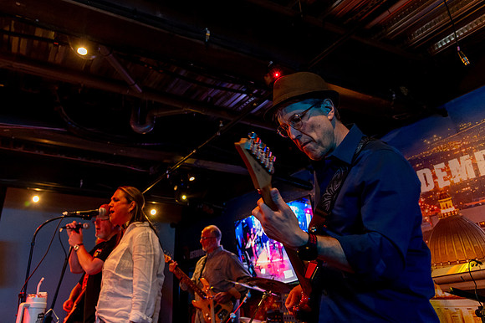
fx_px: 402
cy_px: 122
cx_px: 201
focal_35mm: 30
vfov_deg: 43.4
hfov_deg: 61.8
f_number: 4
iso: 6400
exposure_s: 1/50
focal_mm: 24
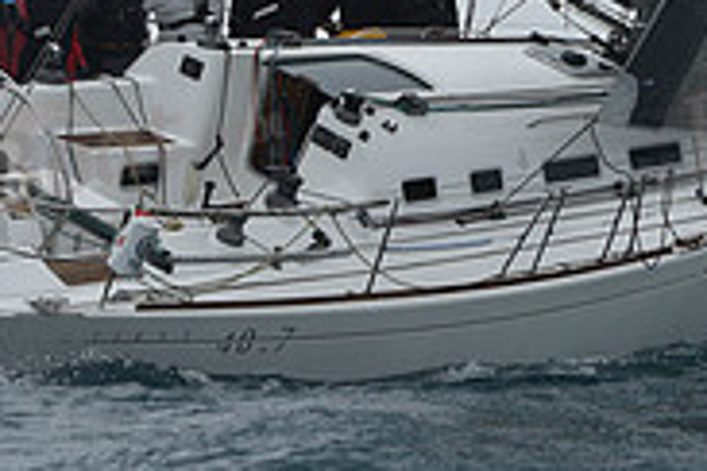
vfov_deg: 6.2
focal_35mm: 222
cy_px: -75
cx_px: 487
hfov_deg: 9.3
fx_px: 4359
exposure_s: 1/800
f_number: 8
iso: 250
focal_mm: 70
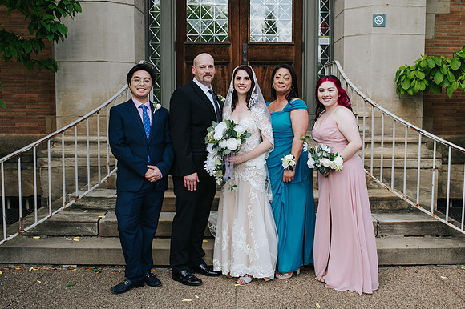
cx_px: 233
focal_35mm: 40
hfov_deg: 48.8
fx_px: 513
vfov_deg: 33.6
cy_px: 160
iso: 250
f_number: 3.5
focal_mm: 35
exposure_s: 1/500
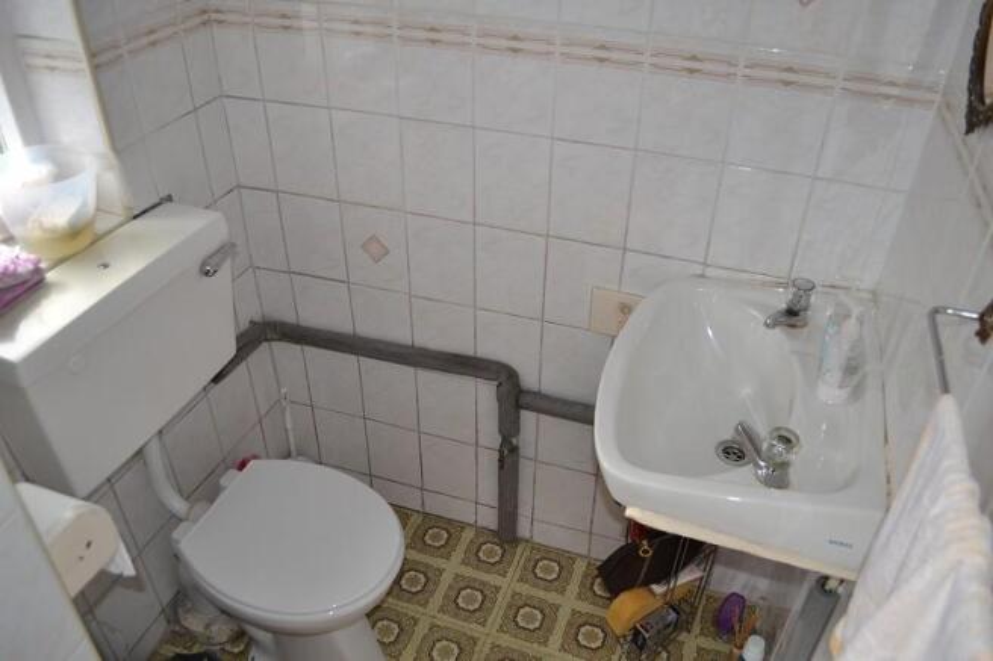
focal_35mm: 27
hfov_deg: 67.4
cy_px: 330
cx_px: 496
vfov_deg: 47.9
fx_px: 745
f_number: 3.5
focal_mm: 18
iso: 100
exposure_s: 1/60
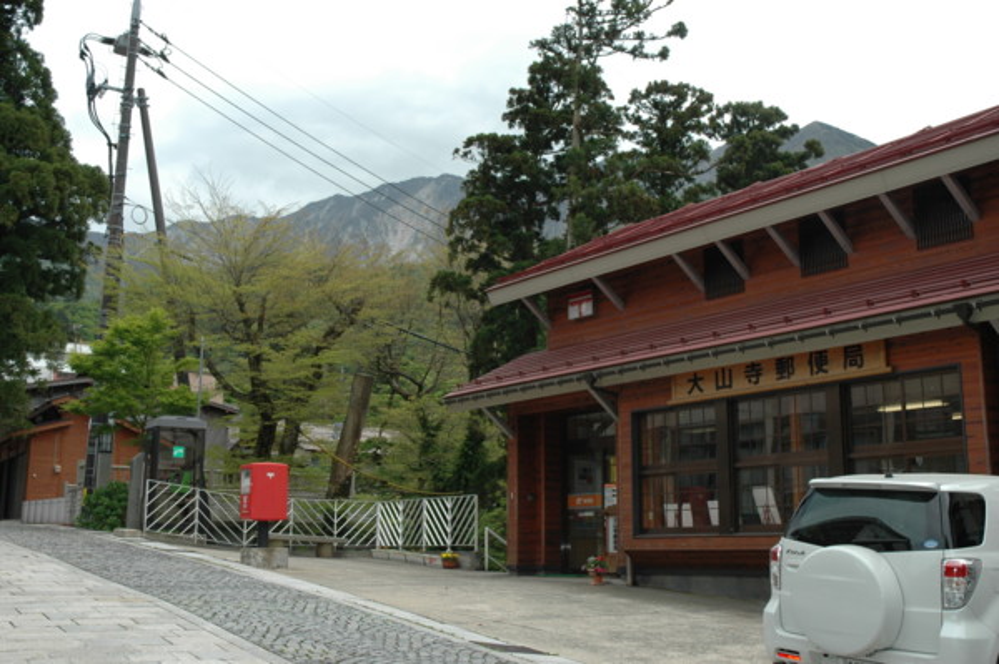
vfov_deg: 33.0
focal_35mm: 40
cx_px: 500
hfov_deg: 48.0
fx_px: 1123
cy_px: 332
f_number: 7.1
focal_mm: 27
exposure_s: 1/500
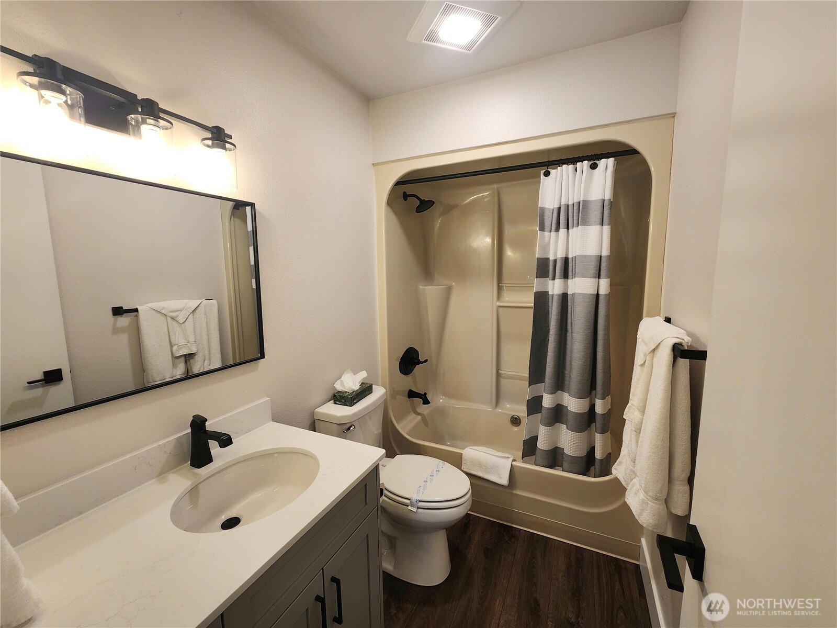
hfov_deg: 106.2
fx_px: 314
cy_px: 314
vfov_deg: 89.9
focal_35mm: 13
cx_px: 418
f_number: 2.2
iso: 100
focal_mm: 2.2
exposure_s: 1/60.2
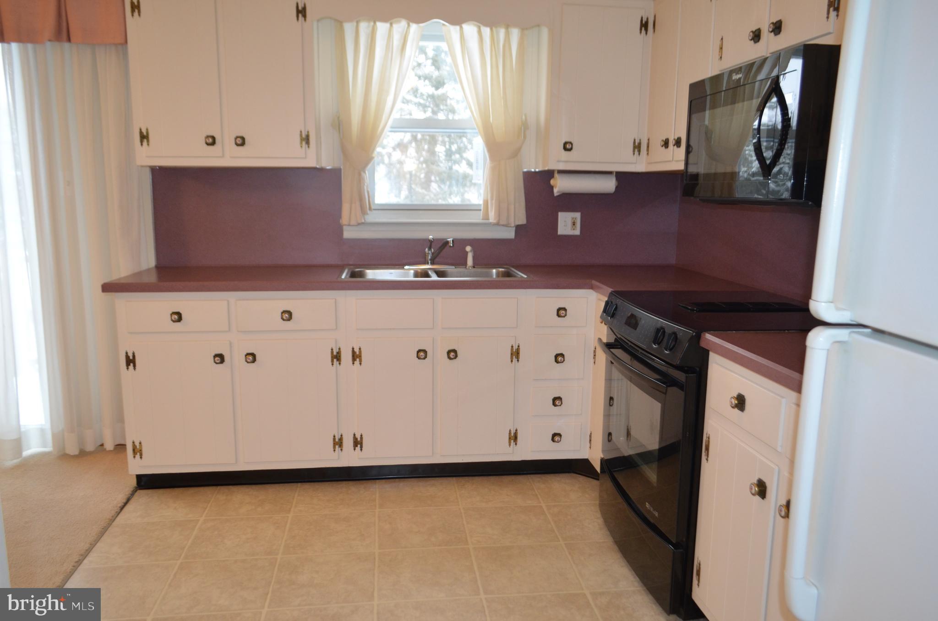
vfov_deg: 47.7
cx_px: 469
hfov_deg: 67.5
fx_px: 702
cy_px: 310
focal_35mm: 27
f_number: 3.5
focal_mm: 18
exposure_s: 1/60
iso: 800
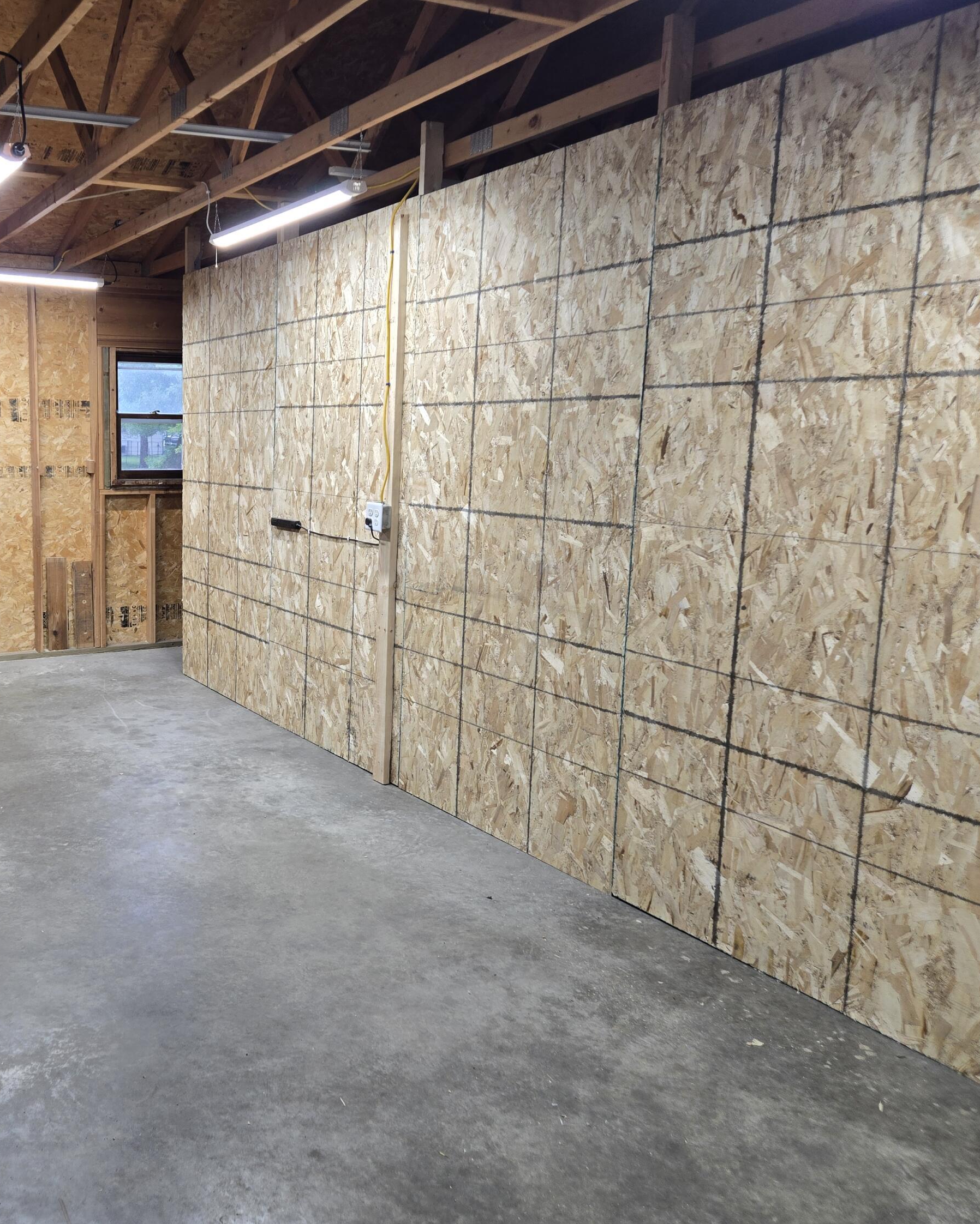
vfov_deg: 58.8
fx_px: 1088
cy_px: 612
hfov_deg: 46.3
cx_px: 217
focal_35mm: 30
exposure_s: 1/120
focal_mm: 5.4
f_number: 1.8
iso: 64
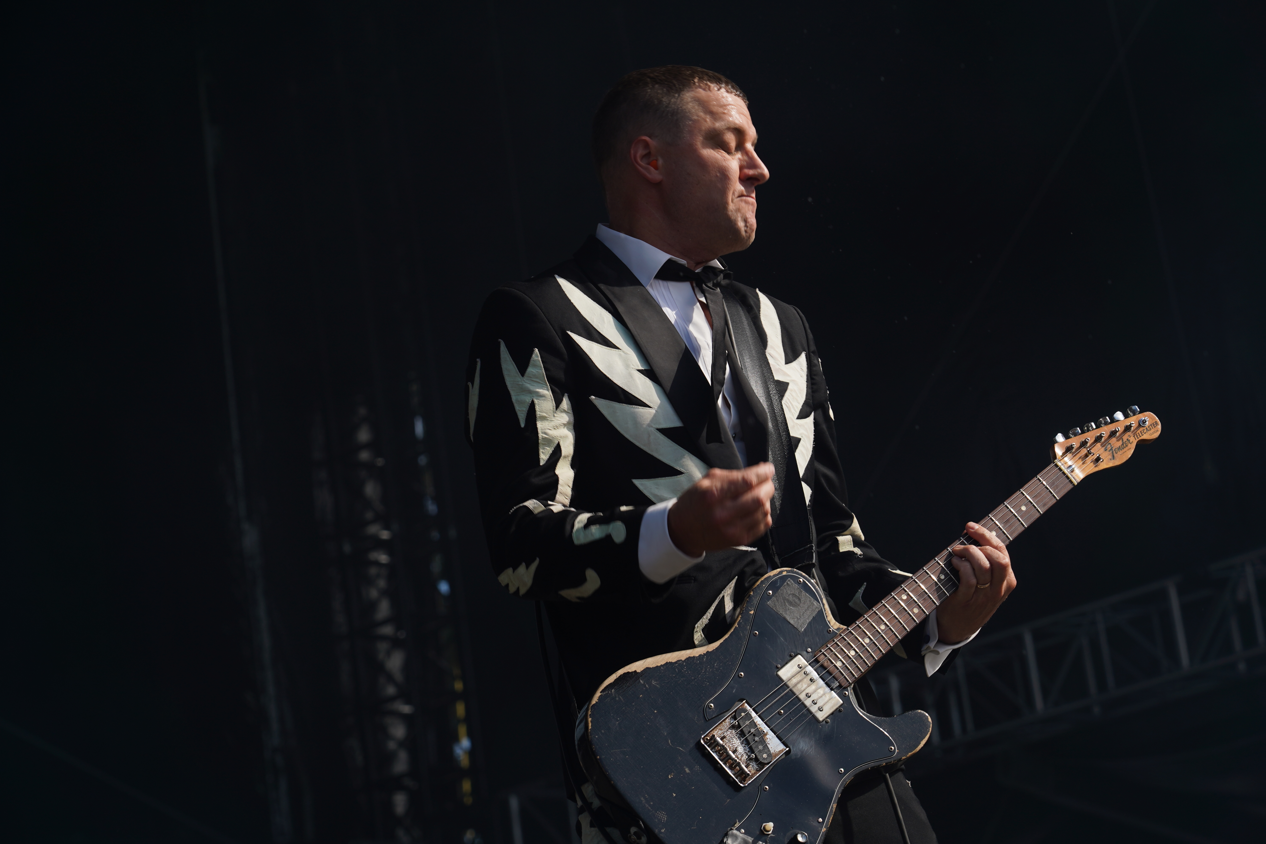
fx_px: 3692
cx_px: 633
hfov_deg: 19.5
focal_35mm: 105
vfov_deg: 13.0
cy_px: 422
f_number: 7.1
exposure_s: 1/400
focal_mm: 105
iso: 100
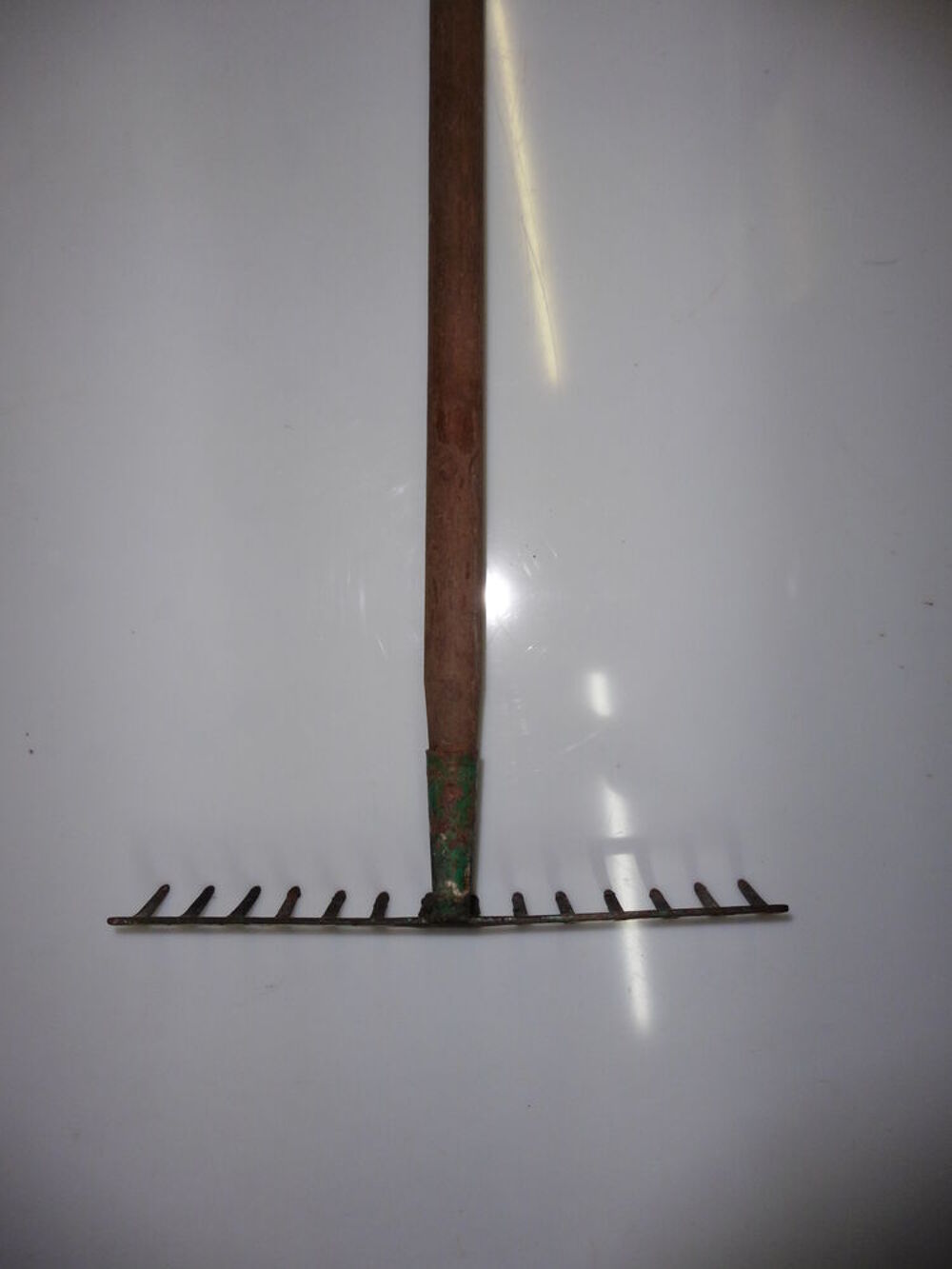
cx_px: 476
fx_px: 880
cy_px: 634
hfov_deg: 56.8
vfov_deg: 71.6
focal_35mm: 24
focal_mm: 4.3
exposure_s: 1/60
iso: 160
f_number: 3.3
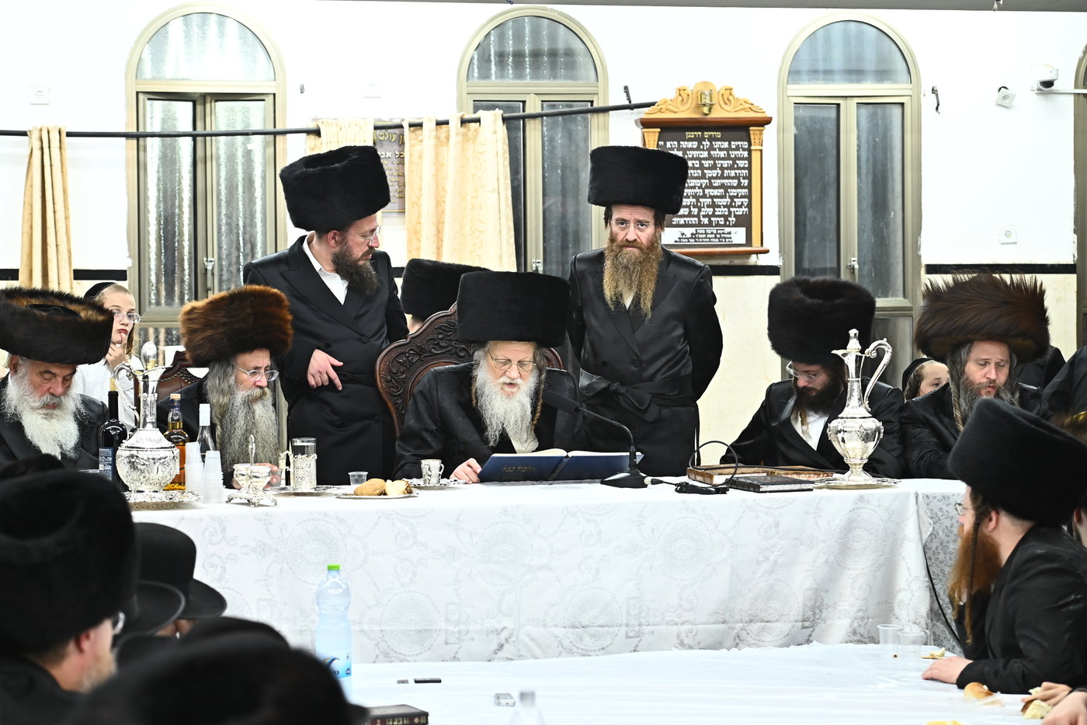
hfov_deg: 22.6
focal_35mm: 90
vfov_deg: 15.2
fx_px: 2717
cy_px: 362
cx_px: 544
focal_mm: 90
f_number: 5
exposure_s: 1/200
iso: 1600
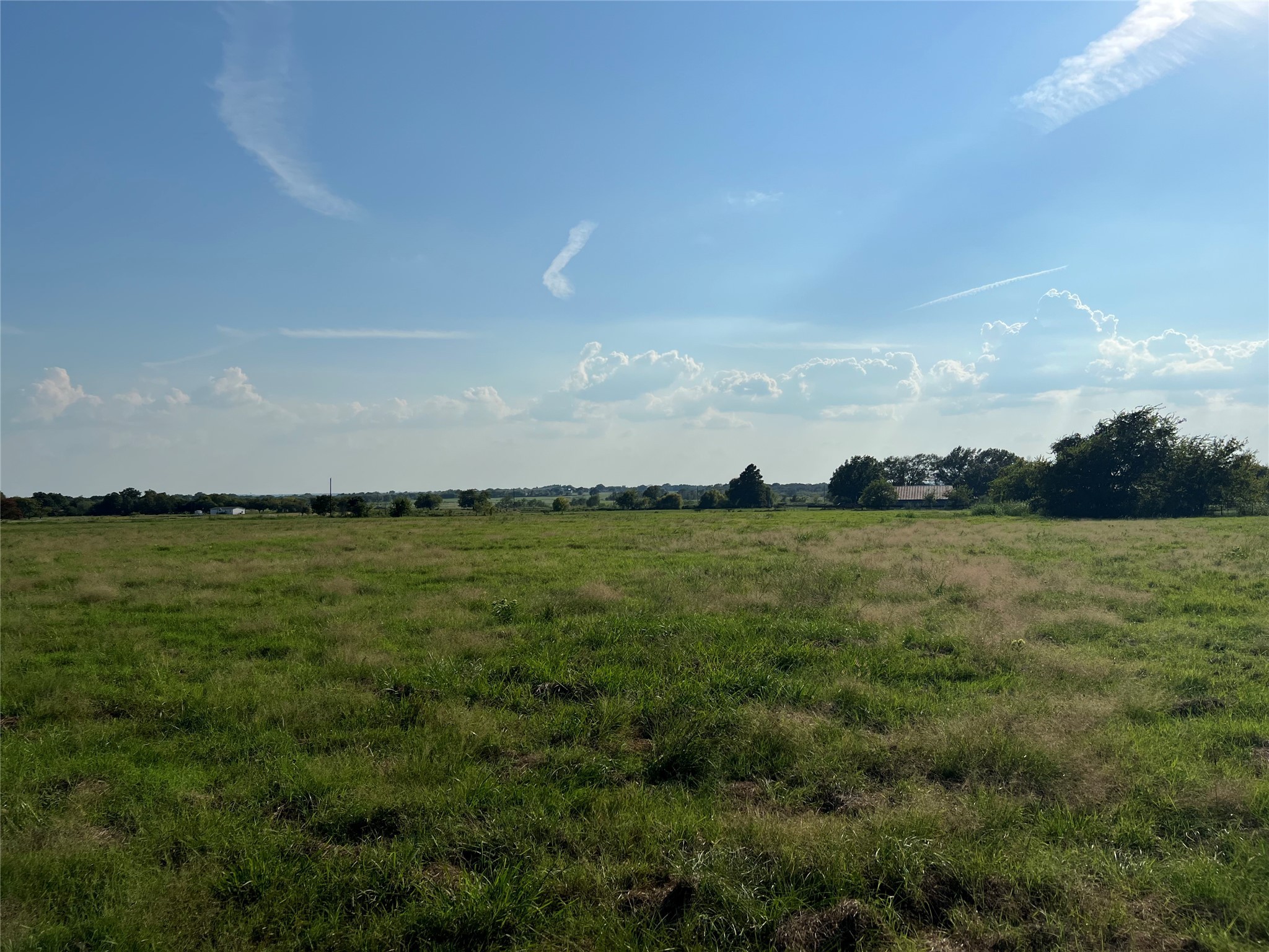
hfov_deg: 67.3
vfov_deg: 53.1
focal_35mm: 26
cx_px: 634
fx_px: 953
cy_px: 476
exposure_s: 1/14286
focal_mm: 5.7
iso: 50
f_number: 1.5
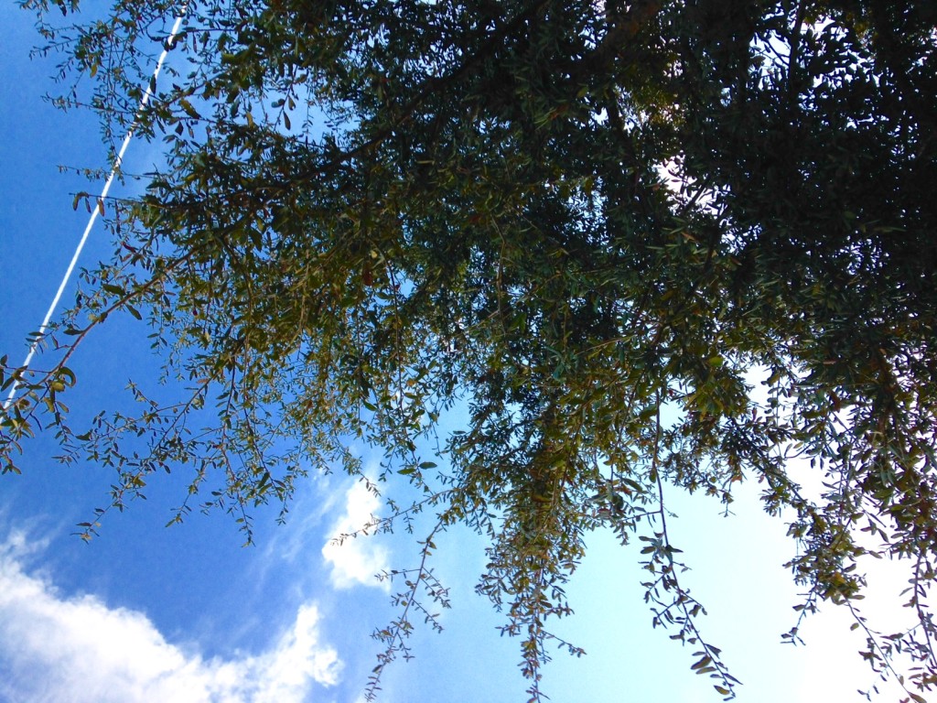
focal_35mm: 33
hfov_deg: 55.4
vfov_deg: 42.9
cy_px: 352
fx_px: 893
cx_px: 468
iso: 64
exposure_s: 1/60
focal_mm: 4.12
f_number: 2.4
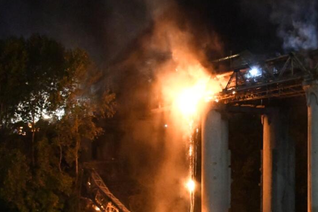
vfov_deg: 20.4
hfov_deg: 29.9
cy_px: 161
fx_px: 583
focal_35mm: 66
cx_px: 246
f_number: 4.5
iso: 25600
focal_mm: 26
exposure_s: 1/50
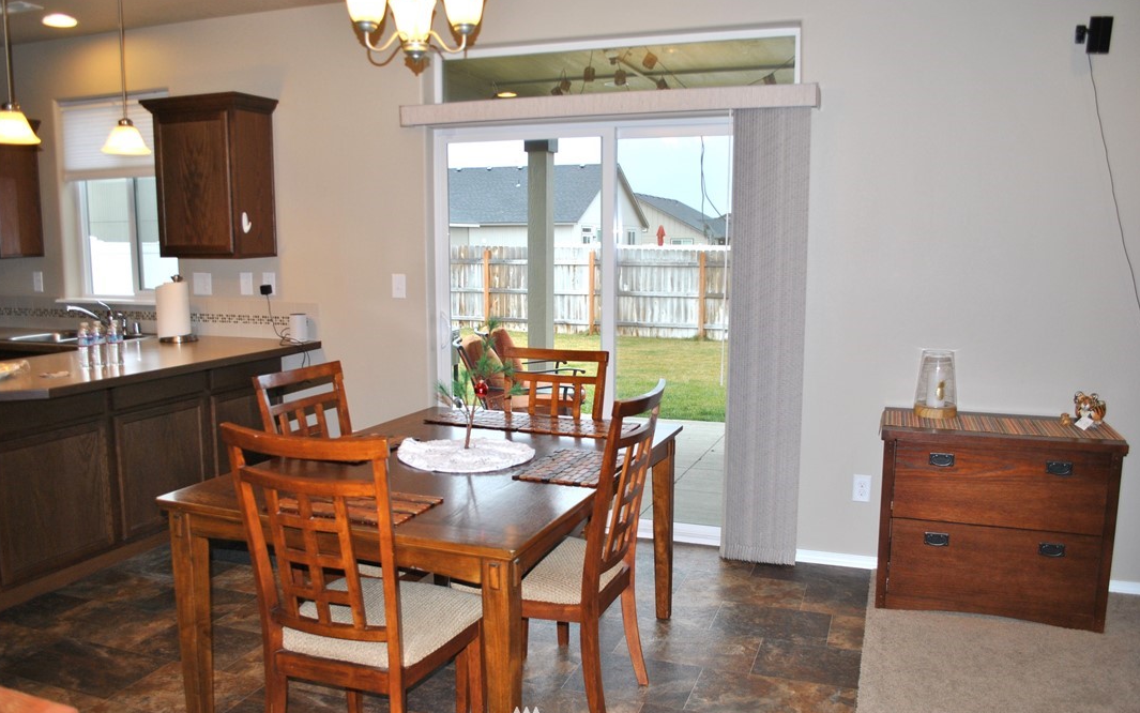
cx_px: 568
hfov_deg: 66.5
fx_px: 870
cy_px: 373
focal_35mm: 28
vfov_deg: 44.5
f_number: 3.5
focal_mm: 18
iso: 200
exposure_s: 1/60
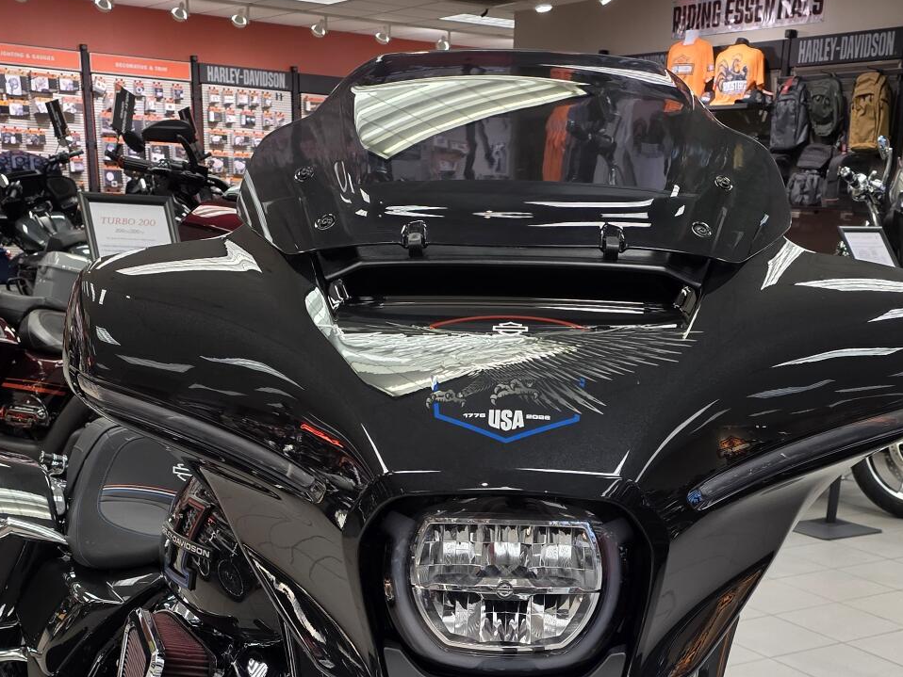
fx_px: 1252
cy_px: 661
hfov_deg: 39.6
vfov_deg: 28.6
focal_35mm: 48
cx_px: 513
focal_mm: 6.25
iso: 200
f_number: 1.7
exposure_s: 1/120
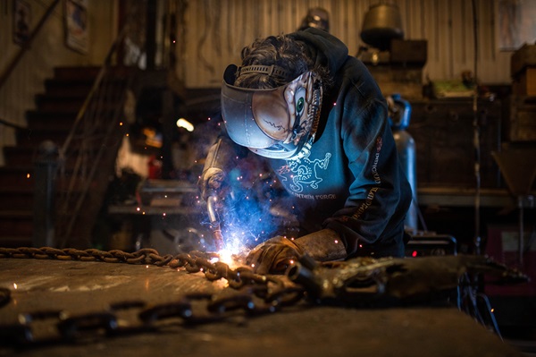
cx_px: 268
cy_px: 178
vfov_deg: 37.8
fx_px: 521
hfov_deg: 54.5
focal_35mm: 35
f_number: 2
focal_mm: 35
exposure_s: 1/1250
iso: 800
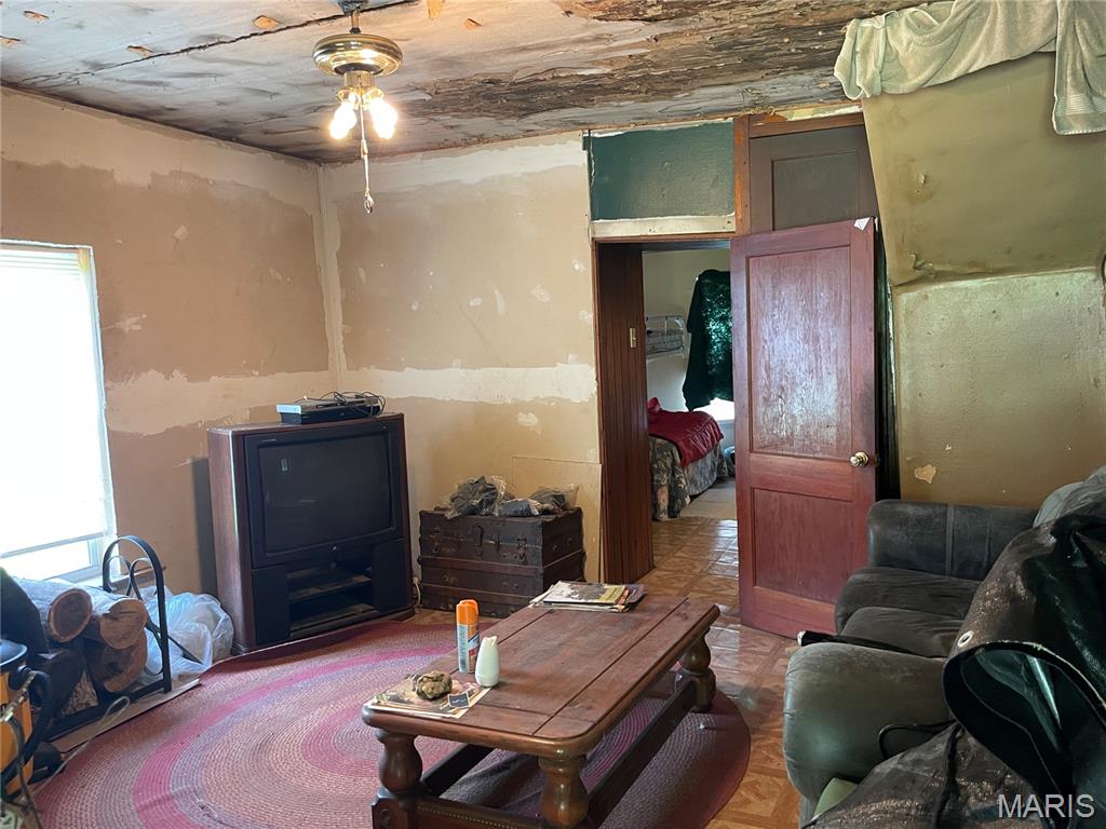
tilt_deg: -3.4
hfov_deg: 67.3
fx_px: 831
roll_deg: +3.9
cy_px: 414
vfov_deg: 53.1
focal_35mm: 26
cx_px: 553
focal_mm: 4.2
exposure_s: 1/60
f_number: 1.6
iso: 400
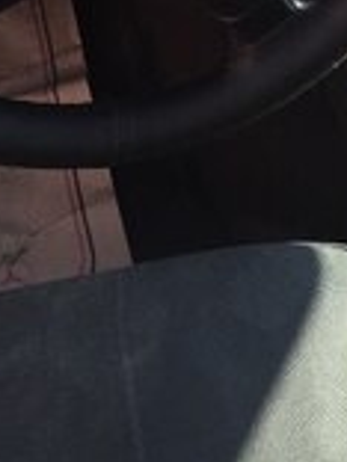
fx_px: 1230
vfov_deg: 18.9
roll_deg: -19.4
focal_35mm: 92
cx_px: 314
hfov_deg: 15.9
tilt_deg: -39.0
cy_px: -216
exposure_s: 1/293
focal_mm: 4.15
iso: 32
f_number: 2.2
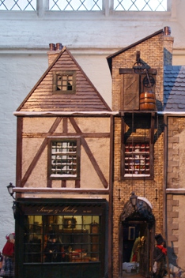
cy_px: 129
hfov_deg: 28.3
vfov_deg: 41.9
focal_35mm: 47
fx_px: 363
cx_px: 132
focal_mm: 22
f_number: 4
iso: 400
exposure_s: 1/15
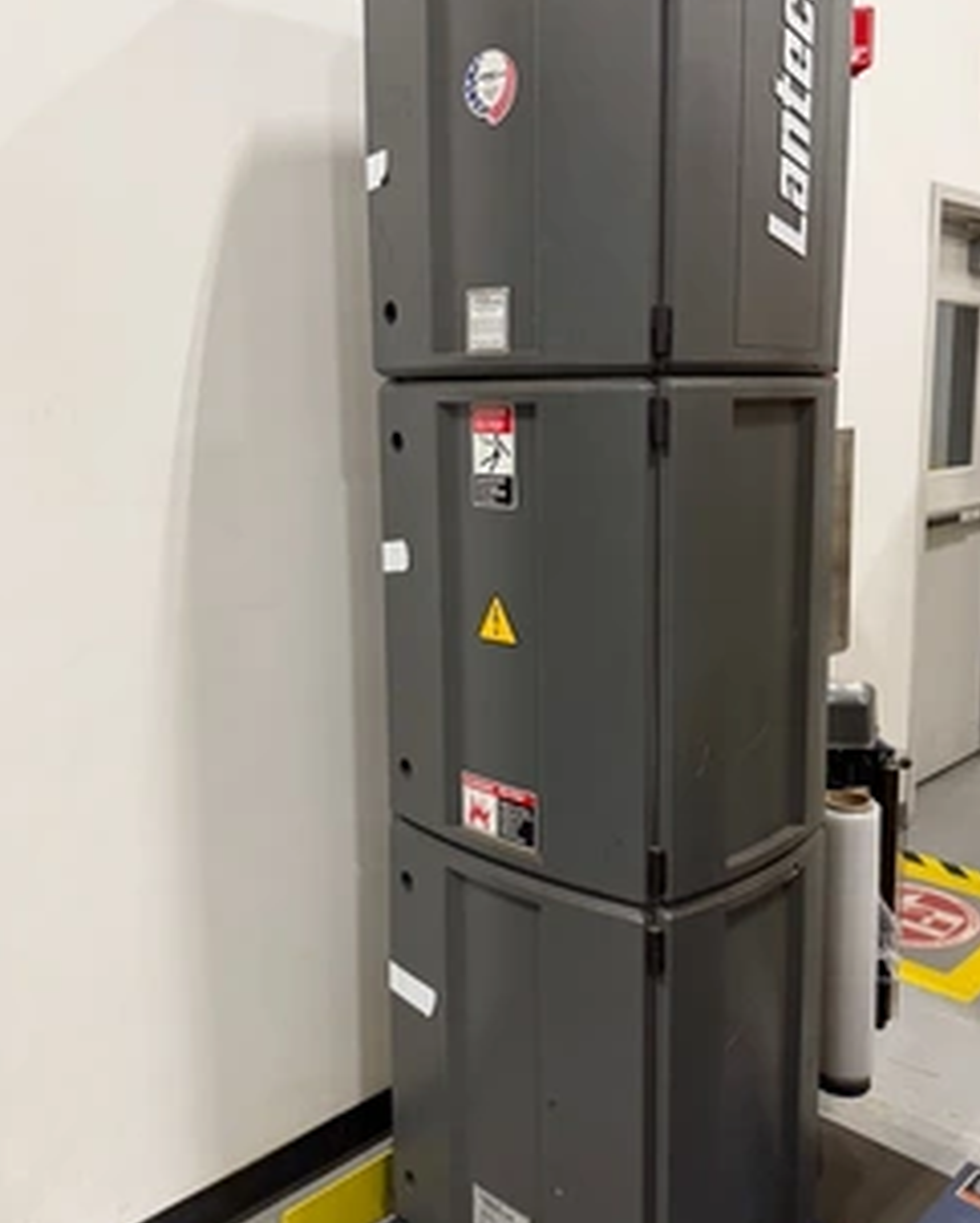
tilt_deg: -12.6
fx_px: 1123
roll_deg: -1.9
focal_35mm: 31
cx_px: 571
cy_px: 571
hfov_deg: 47.0
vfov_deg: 57.1
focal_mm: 6.76
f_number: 1.78
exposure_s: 1/60
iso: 250
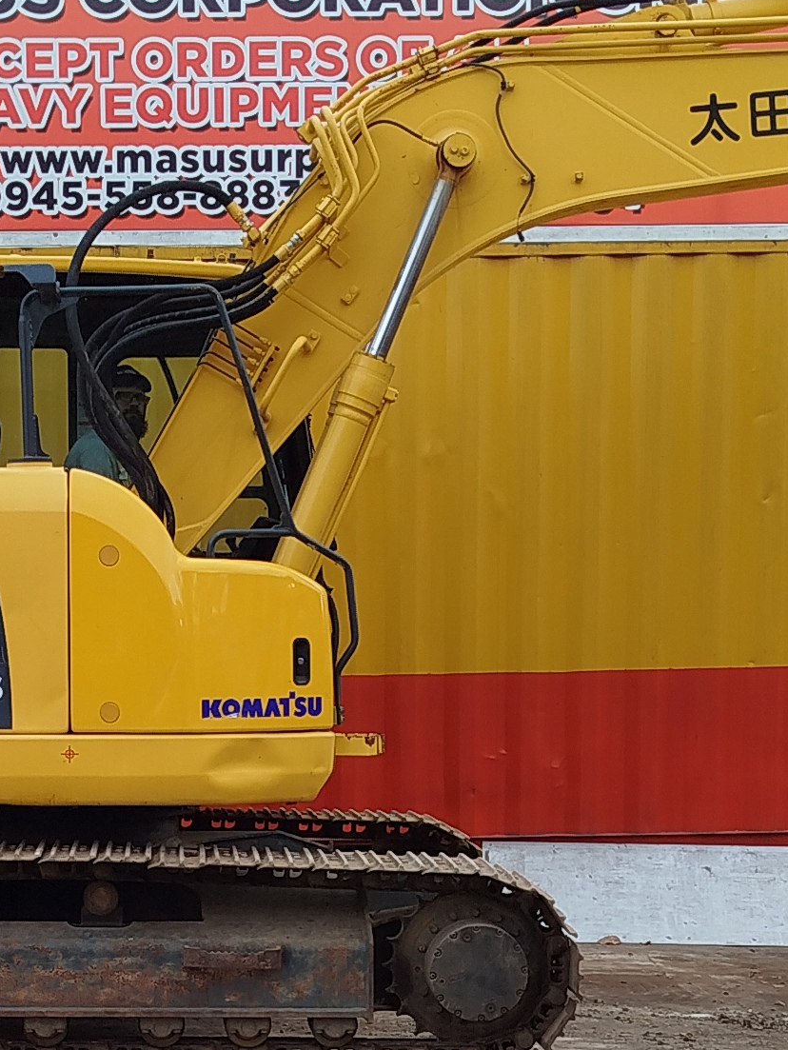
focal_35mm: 87
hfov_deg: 16.9
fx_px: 2639
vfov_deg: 22.0
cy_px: 936
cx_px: 162
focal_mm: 5.31
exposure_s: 1/523
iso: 50
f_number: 1.7
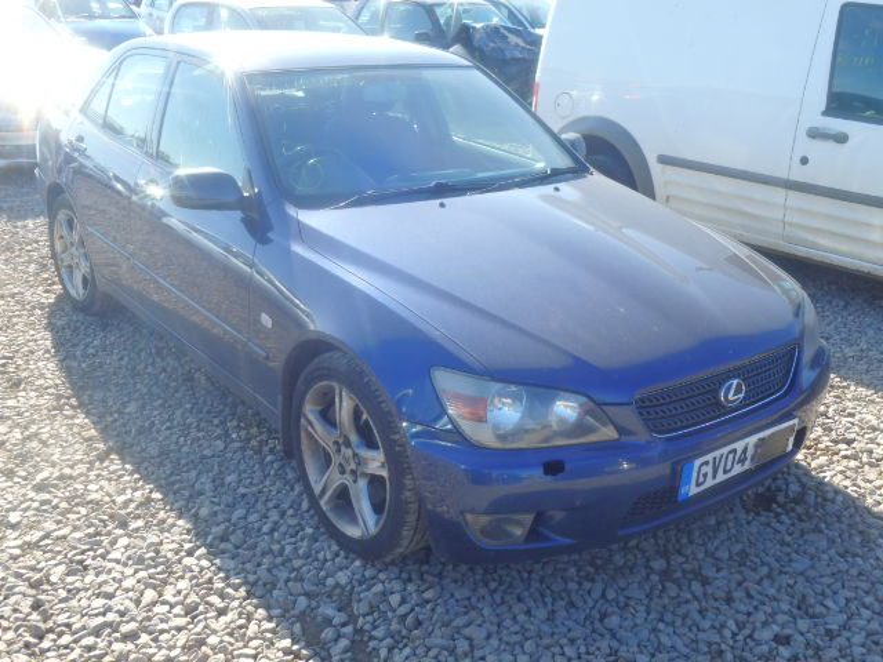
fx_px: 918
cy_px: 331
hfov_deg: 51.4
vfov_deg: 39.7
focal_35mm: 36
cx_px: 442
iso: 125
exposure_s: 1/250
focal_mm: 6.4
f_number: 4.5
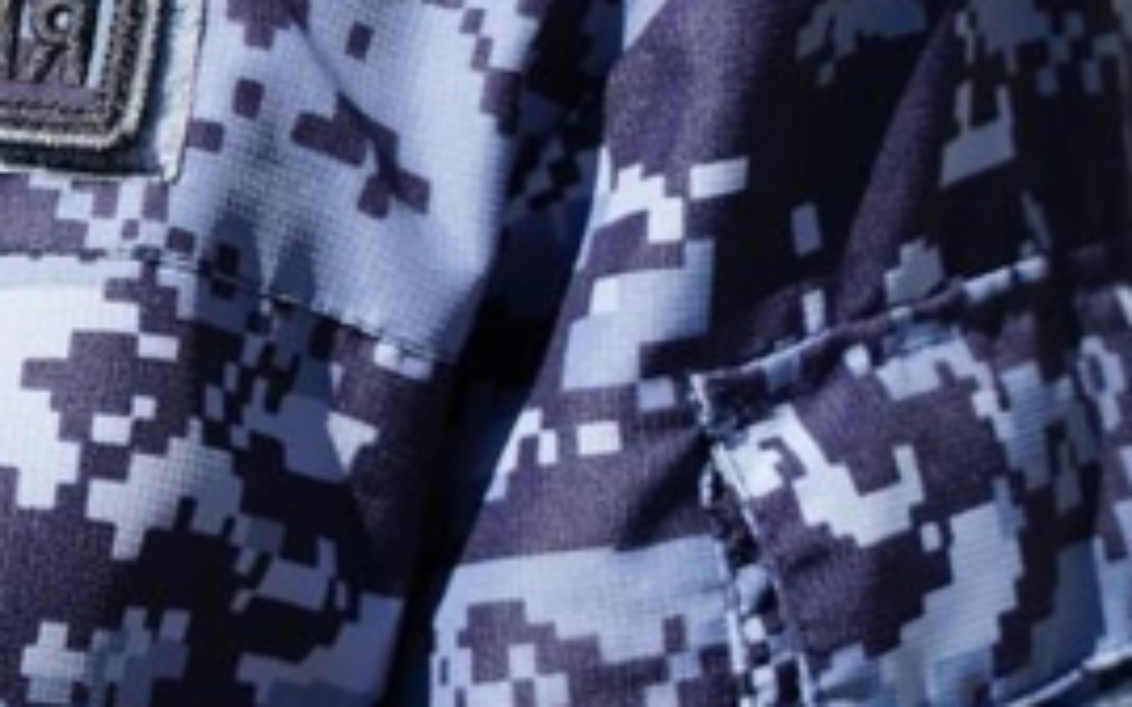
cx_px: -351
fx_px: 4085
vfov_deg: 9.9
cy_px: 274
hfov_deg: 15.0
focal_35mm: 132
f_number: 5
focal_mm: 31
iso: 100
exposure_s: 1/500
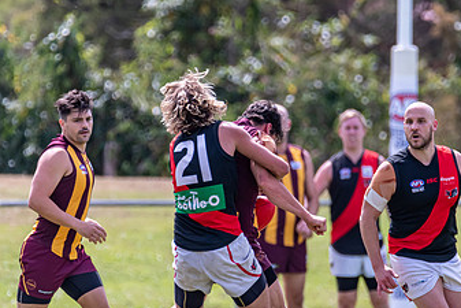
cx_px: 297
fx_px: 15449
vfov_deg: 1.1
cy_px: 208
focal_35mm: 1206
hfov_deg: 1.7
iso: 800
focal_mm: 600
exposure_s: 1/1600
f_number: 6.3
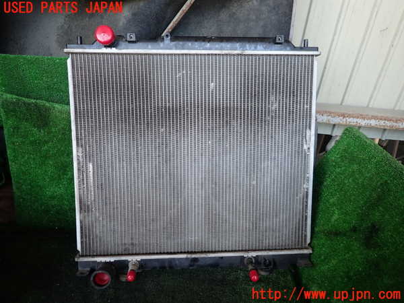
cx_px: 202
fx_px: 292
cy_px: 152
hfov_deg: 69.4
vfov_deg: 54.9
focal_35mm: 25
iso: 100
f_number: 2
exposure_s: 1/80
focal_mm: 4.5
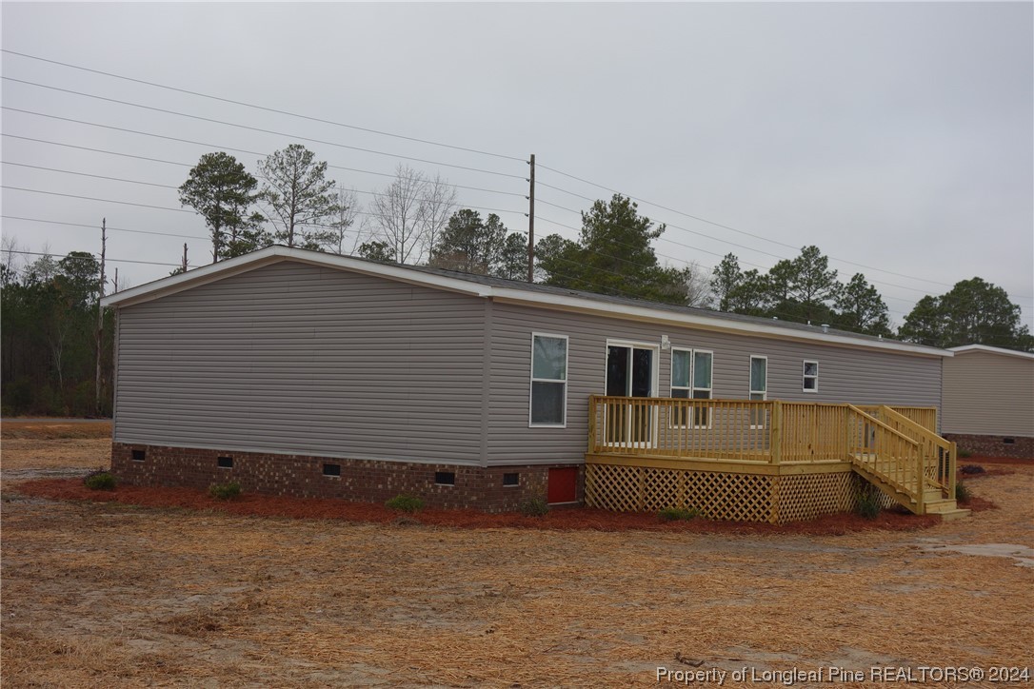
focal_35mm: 46
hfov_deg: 42.7
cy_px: 344
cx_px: 517
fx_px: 1321
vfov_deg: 29.2
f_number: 5.6
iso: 125
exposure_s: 1/125
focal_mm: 17.18
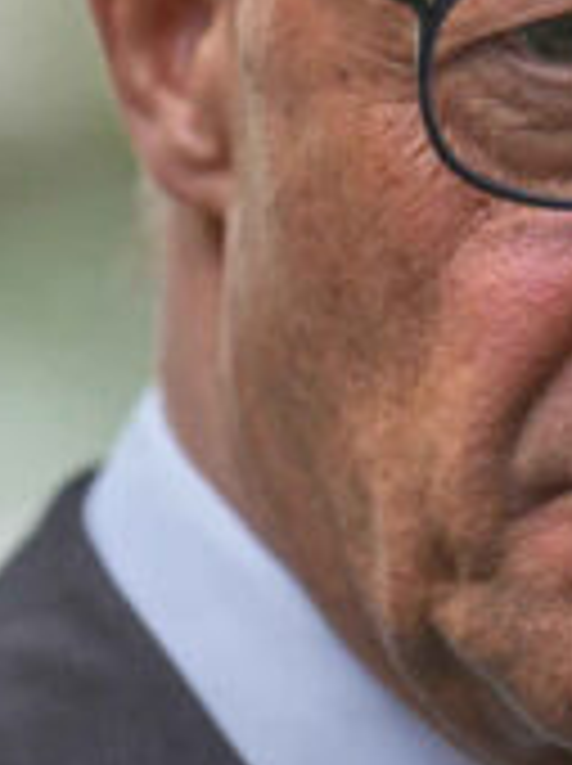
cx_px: 1176
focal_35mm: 550
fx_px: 12148
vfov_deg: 3.6
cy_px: 207
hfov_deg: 2.7
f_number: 2
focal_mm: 135
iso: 160
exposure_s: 1/3200
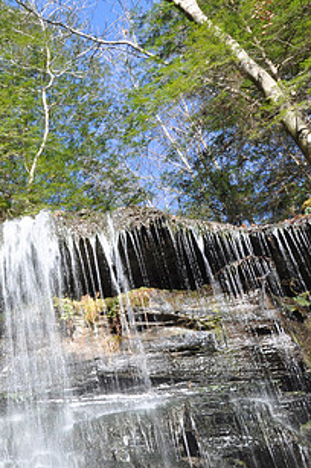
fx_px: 883
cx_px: -85
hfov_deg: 18.7
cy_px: 248
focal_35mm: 68
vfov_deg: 29.7
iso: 200
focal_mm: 24
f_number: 25
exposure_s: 1/15
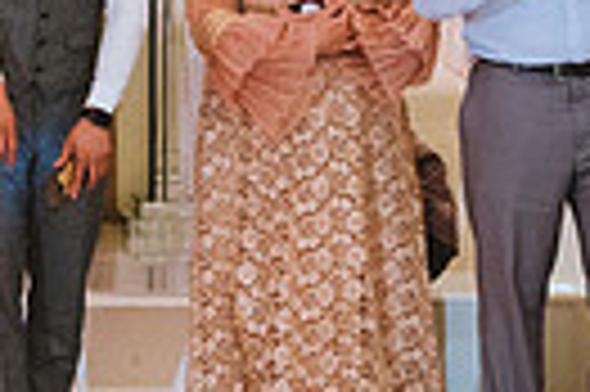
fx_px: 5074
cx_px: 225
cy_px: 273
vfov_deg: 4.4
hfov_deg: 6.7
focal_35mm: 310
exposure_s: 1/100
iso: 2000
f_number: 2.8
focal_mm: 70
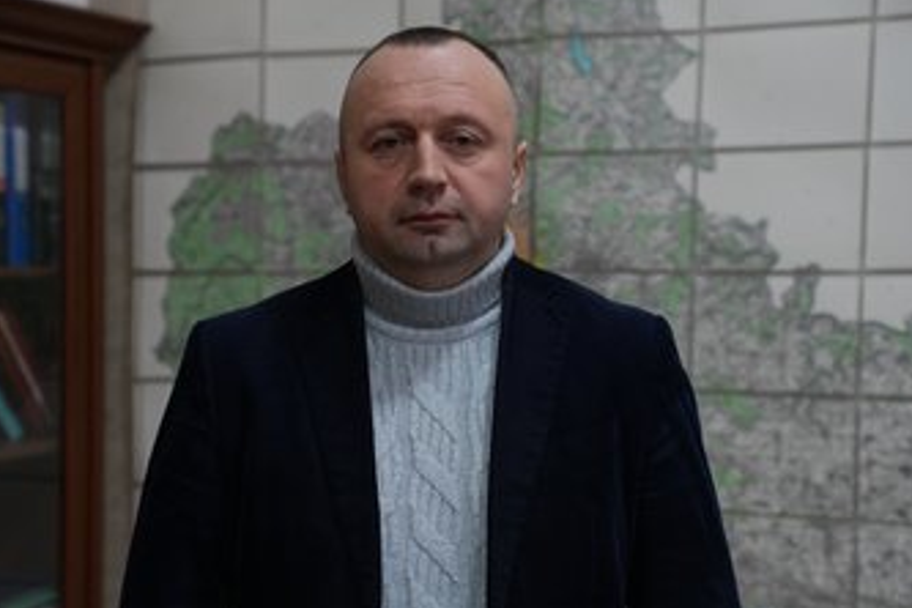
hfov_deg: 24.5
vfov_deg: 16.5
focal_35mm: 83
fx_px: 2103
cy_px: 335
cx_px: 394
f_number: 3.5
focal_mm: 69
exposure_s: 1/125
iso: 800
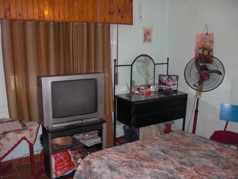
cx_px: 119
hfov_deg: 51.4
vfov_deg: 39.7
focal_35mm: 36
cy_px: 90
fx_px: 248
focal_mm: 6.3
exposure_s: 1/60
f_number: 2.8
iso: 200
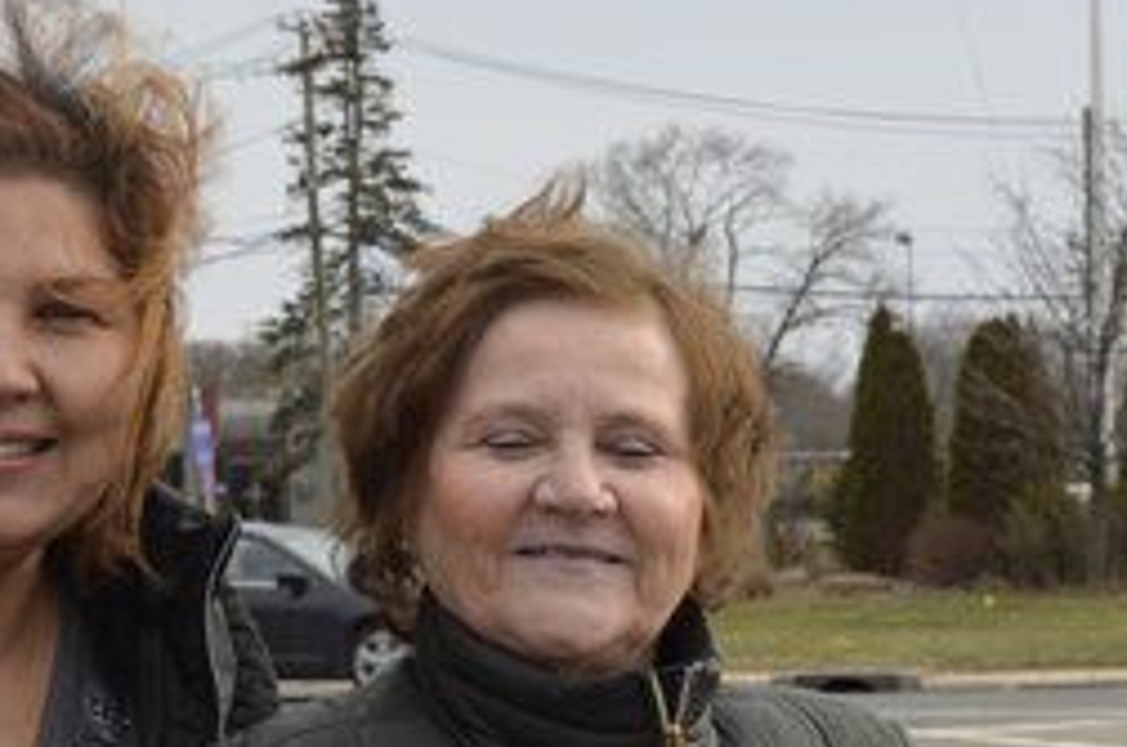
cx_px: 693
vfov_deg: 11.8
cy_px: 734
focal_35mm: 115
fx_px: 3593
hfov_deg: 17.8
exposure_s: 1/200
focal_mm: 32
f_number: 7.1
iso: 200
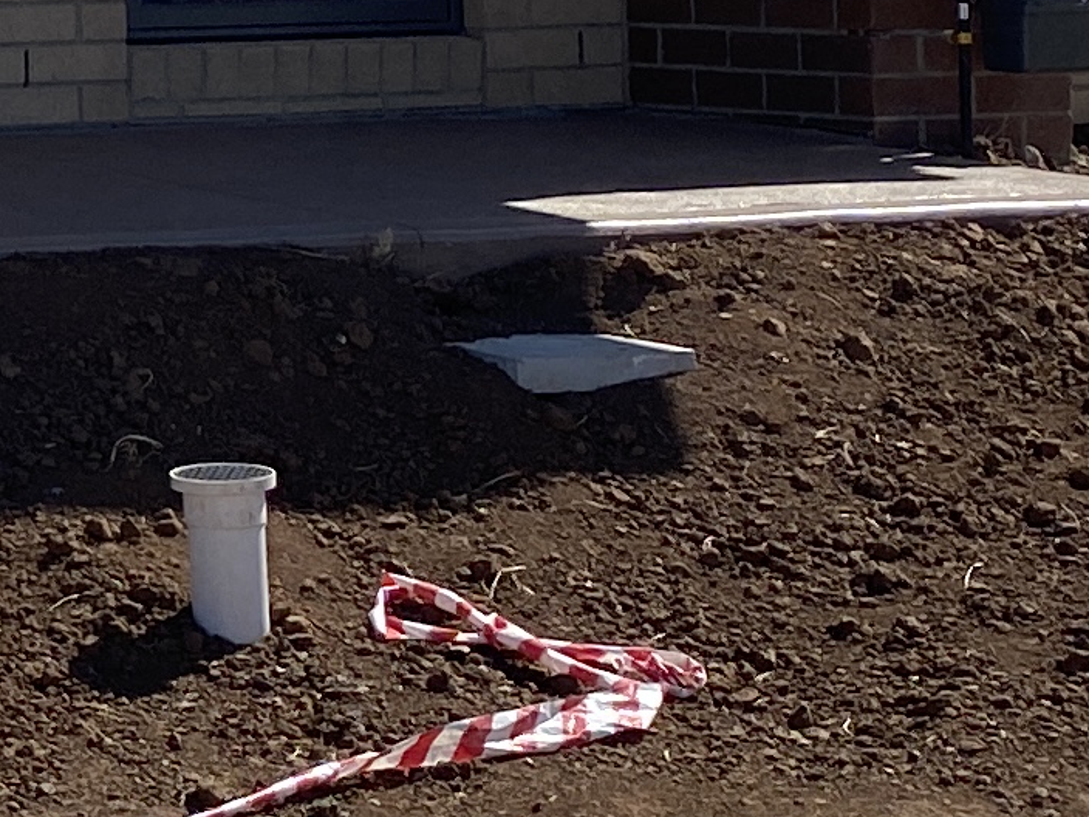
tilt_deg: +0.9
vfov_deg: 9.8
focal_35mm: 149
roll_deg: +1.9
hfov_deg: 12.0
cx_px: -979
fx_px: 4687
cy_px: -218
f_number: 1.8
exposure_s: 1/2967
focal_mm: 4.25
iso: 32
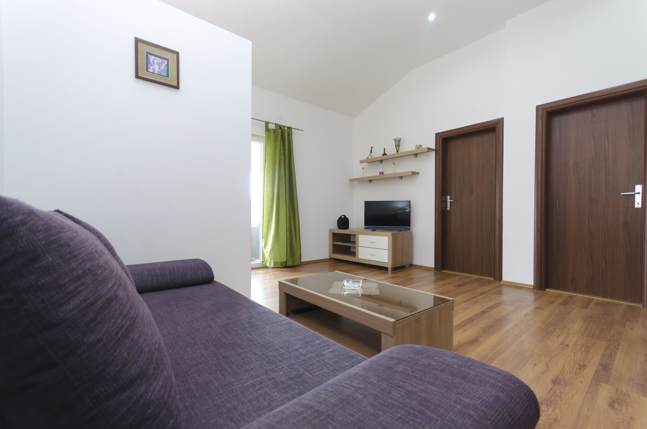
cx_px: 324
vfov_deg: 77.1
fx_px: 269
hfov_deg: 100.5
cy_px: 214
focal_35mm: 15
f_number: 4
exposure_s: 1/60
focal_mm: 10
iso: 720
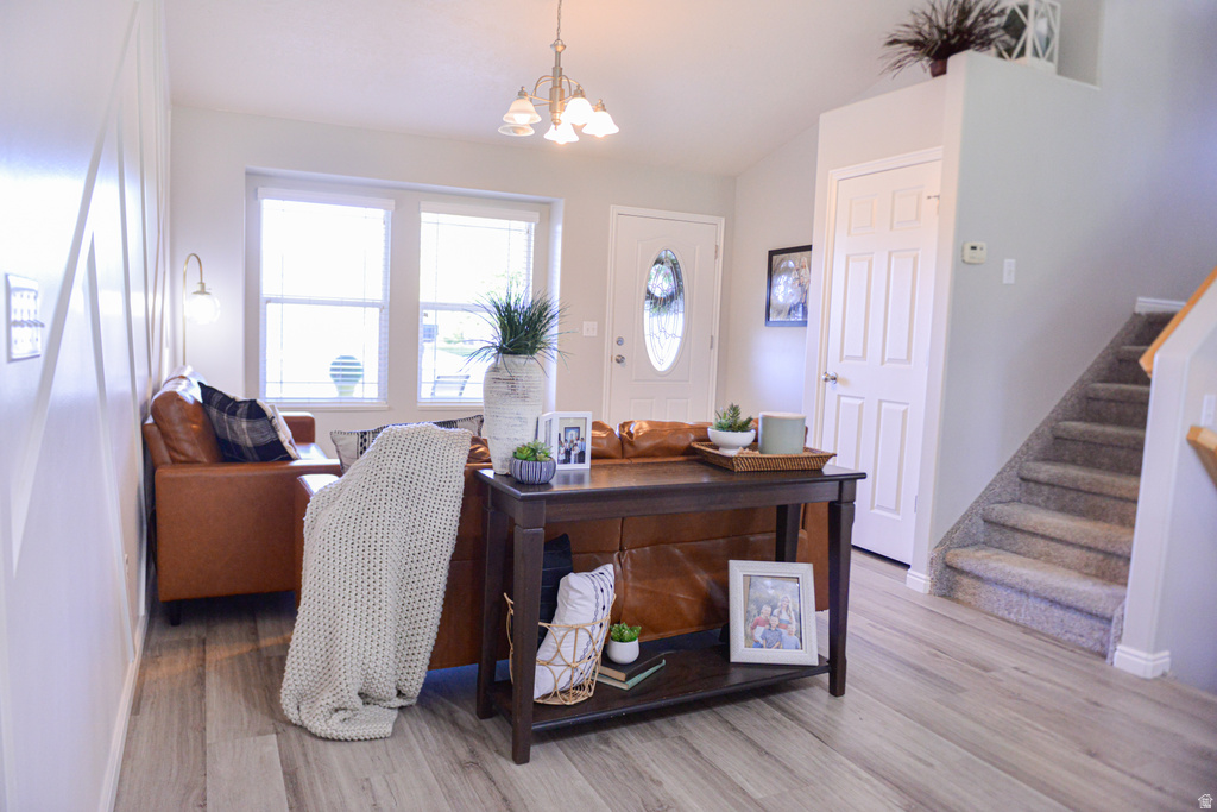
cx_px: 608
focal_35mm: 24
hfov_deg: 73.7
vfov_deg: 53.1
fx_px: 811
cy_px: 406
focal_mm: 24
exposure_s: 1/250
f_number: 2.8
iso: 1600
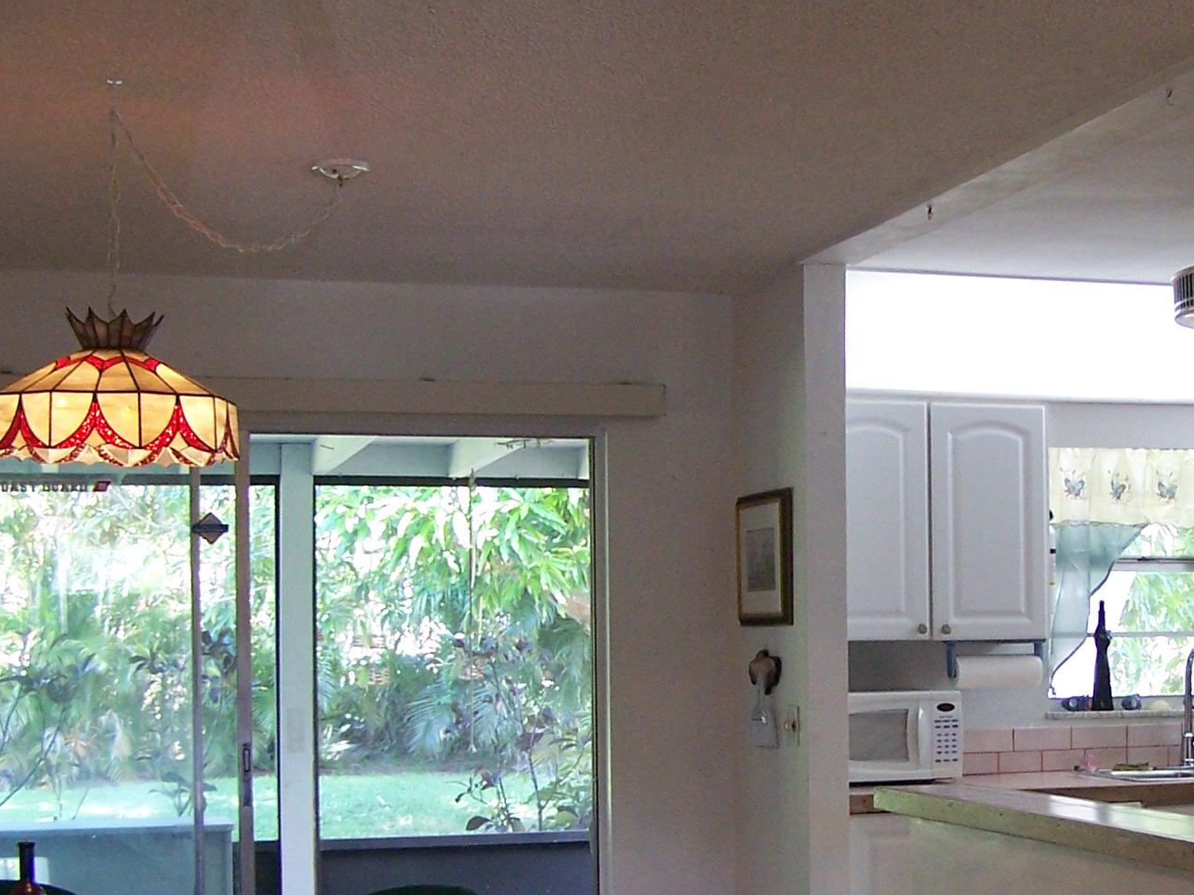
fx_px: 2311
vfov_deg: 21.8
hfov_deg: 28.3
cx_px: 961
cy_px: 601
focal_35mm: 67
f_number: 2.8
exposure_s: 1/30
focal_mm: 6.3
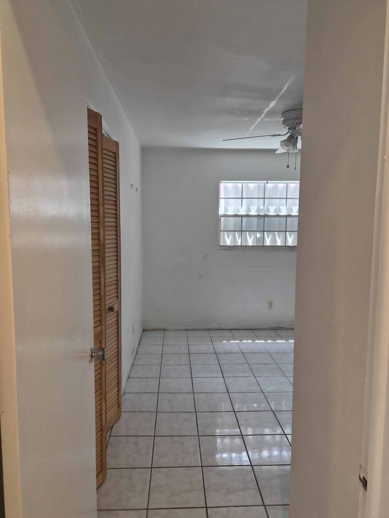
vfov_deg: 73.9
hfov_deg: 58.9
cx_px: 194
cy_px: 259
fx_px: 345
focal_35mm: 23
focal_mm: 5.4
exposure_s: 1/120
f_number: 1.8
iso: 160
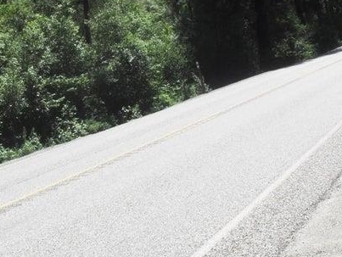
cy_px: 111
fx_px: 732
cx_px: 196
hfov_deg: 26.3
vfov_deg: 19.9
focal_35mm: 74
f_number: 8.4
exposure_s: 1/180
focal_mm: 6.3
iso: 100
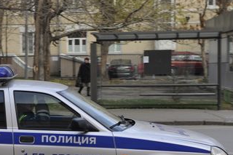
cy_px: 108
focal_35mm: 127
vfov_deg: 10.8
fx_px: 822
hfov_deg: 16.0
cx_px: 25
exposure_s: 1/320
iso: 320
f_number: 4.5
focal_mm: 58
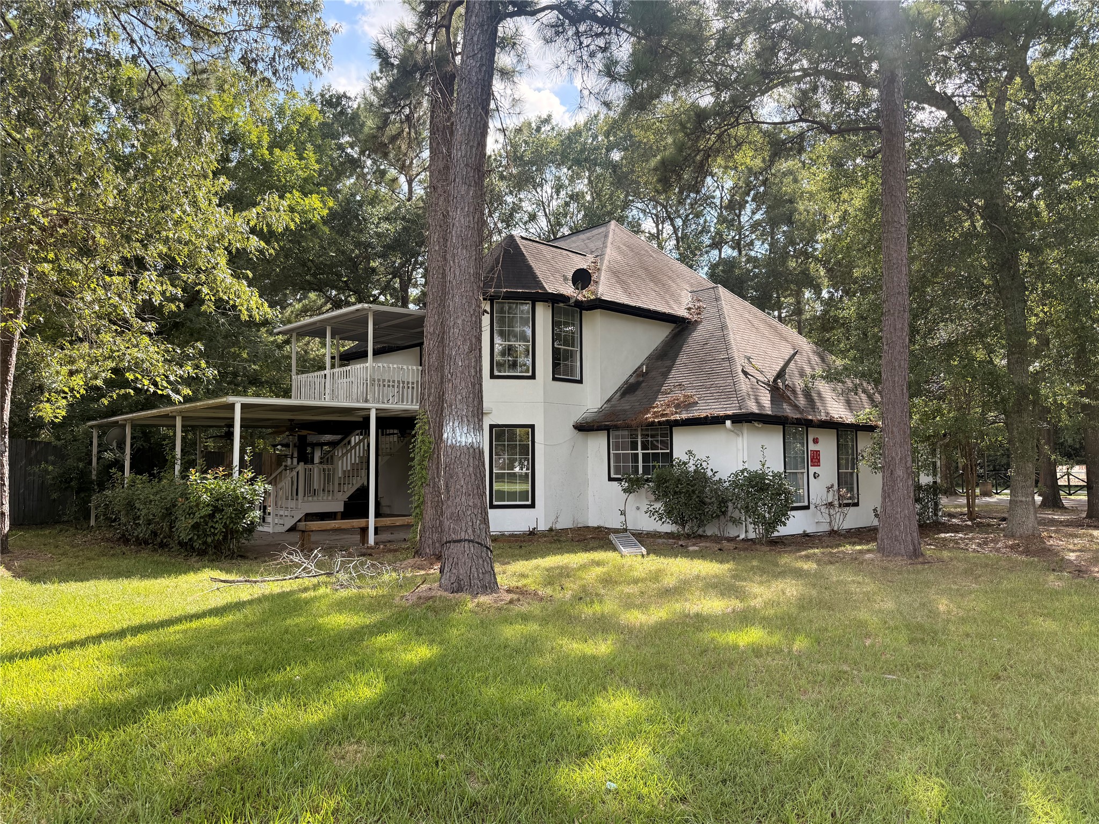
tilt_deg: +4.0
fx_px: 762
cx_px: 550
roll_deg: +0.1
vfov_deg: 56.8
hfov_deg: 71.6
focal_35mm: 24
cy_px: 412
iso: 100
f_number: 1.78
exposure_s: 1/1250
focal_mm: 6.76
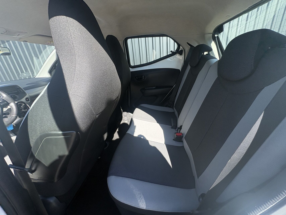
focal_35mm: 14
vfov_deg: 85.7
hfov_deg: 102.1
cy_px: 108
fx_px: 116
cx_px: 143
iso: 64
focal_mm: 2.22
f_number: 2.2
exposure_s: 1/324
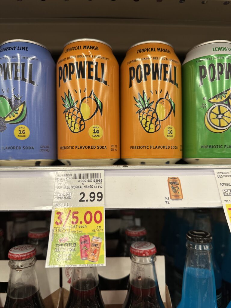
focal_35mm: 24
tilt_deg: -0.7
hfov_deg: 56.8
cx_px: 116
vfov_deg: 71.6
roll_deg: +0.3
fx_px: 214
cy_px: 154
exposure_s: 1/60
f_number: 1.78
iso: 125
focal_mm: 6.86
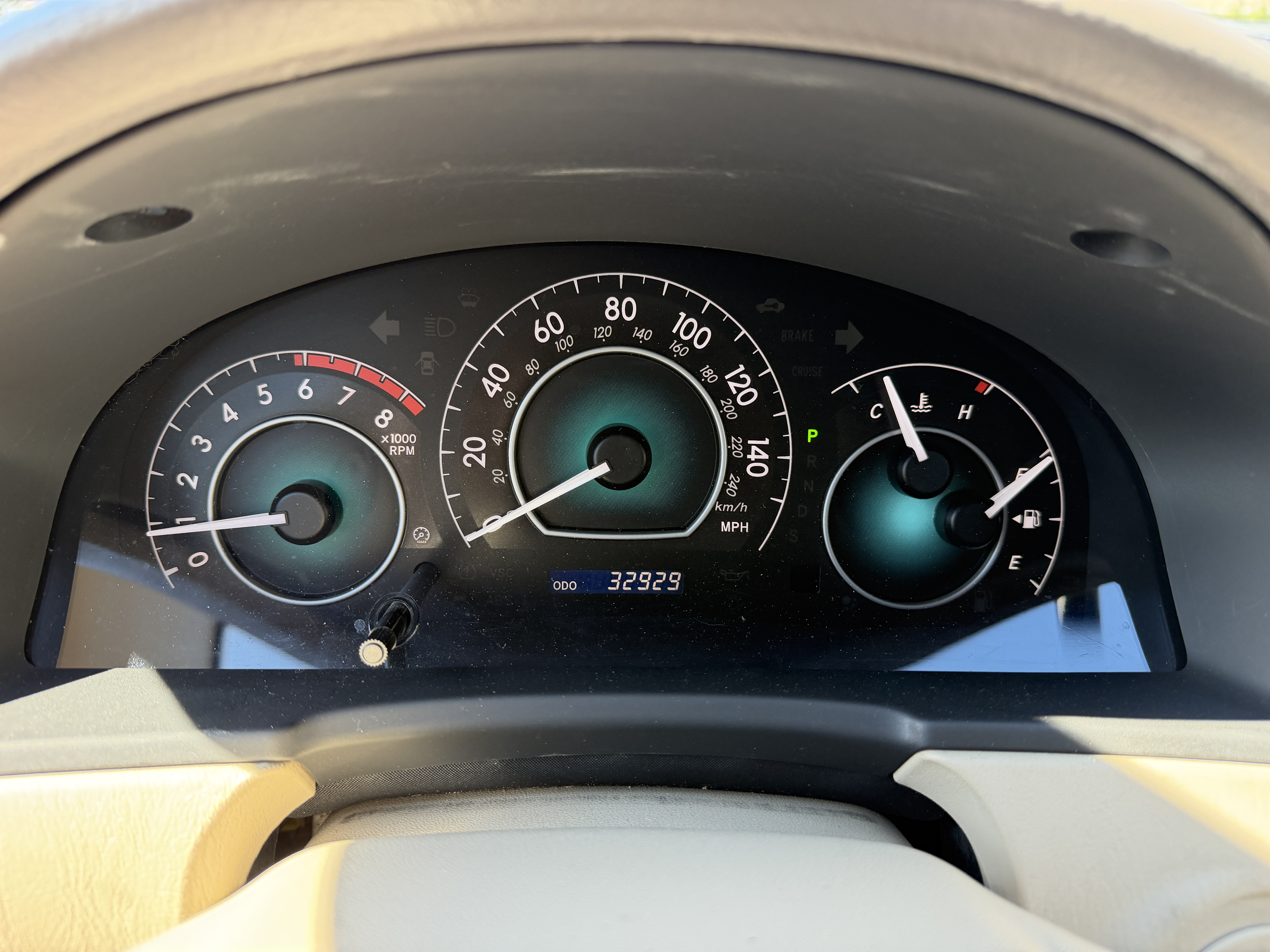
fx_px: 881
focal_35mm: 24
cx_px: 635
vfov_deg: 56.8
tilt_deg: -24.8
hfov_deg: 71.6
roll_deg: -2.6
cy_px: 476
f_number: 1.78
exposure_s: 1/120
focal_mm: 6.76
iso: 200
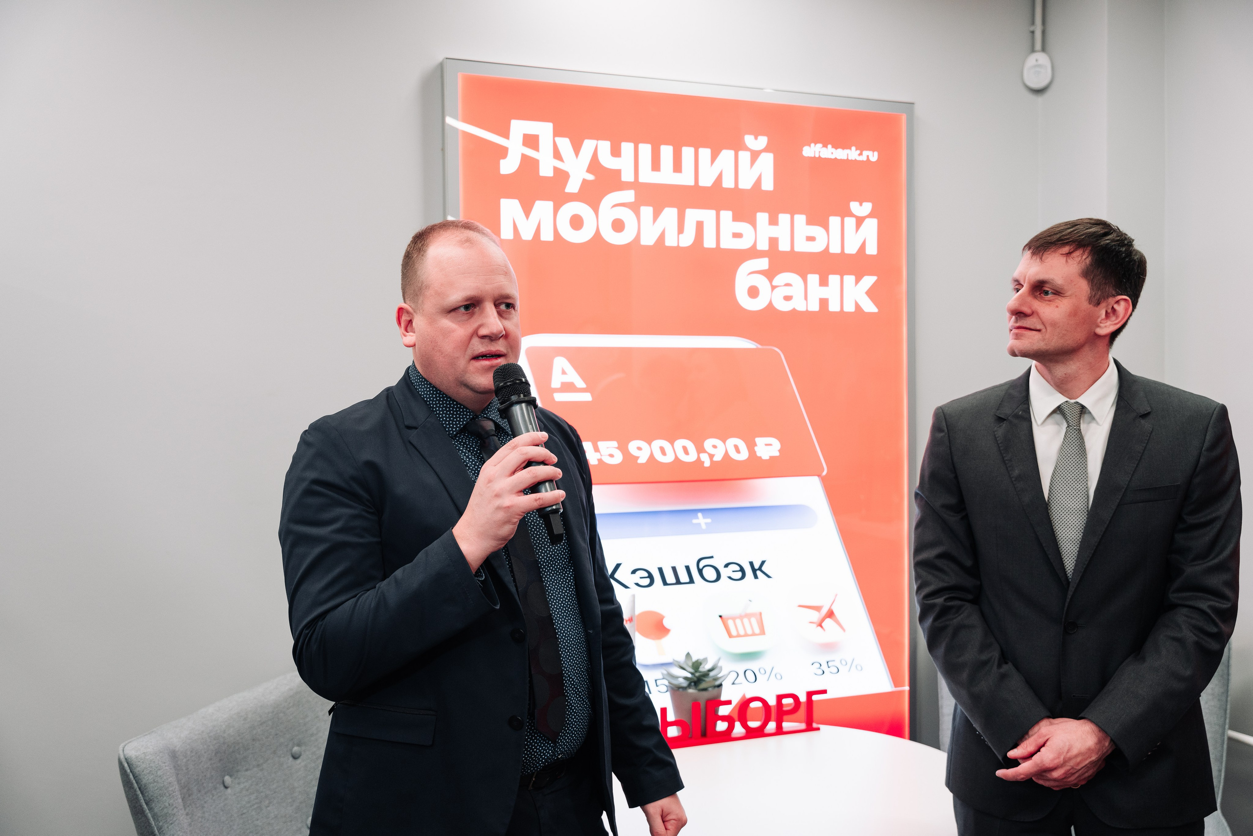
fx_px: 1232
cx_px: 626
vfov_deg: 37.5
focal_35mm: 35
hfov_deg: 53.9
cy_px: 418
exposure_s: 1/125
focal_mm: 35.4
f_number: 3.5
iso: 500
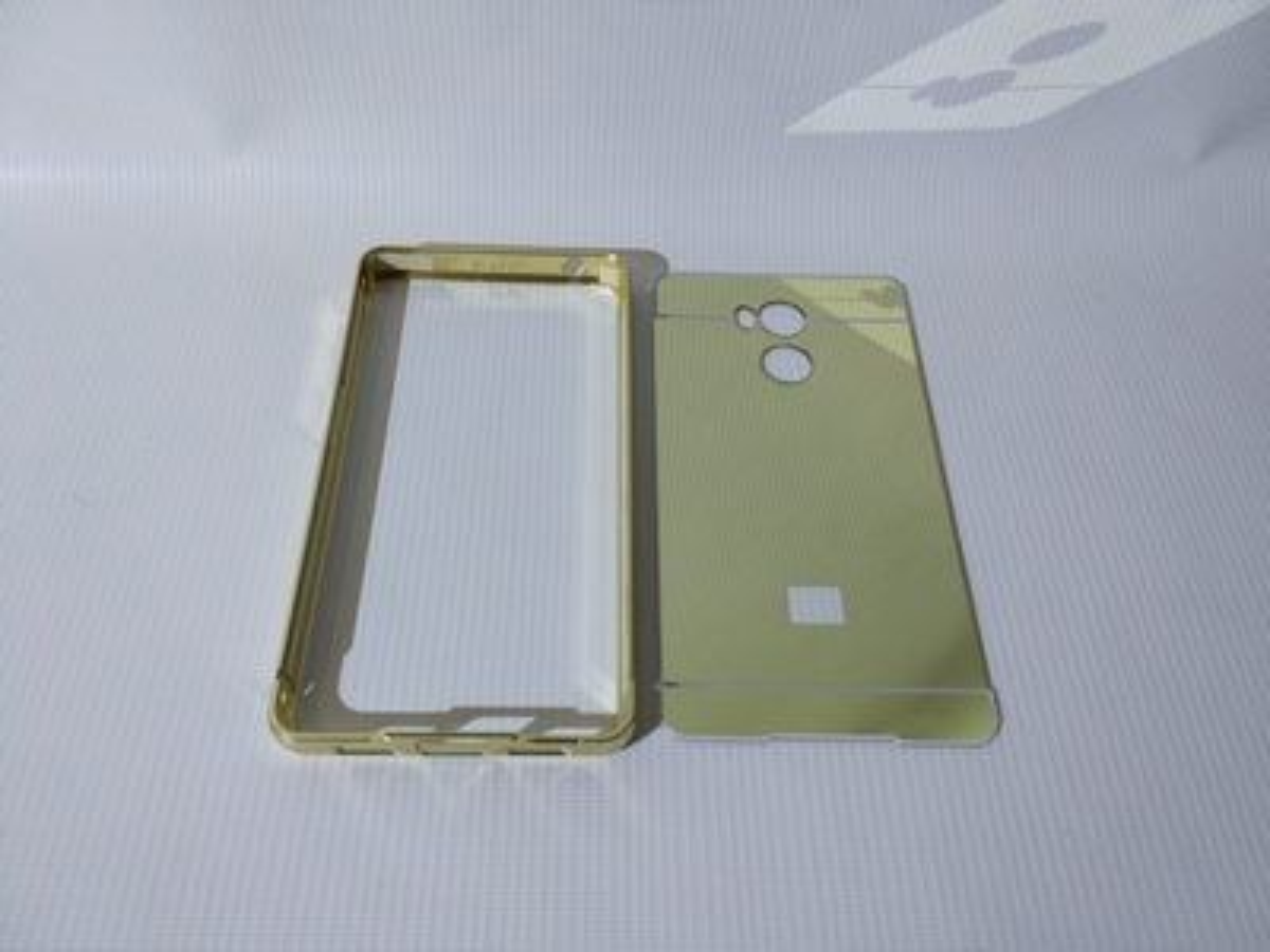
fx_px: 1101
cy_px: 476
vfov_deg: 46.8
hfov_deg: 60.0
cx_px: 635
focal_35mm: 30
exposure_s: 1/50
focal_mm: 4.12
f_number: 2
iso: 368
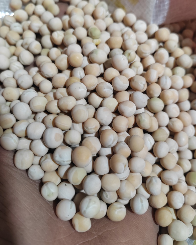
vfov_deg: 60.4
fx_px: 210
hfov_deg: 50.0
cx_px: 99
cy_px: 113
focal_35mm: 29
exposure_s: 1/50
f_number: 1.9
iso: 1250
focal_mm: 5.52
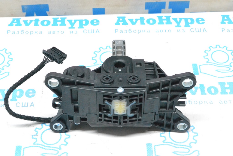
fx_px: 485
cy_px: 78
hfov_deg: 27.0
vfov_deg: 18.2
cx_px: 116
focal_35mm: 75
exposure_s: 1/125
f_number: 10
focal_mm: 50
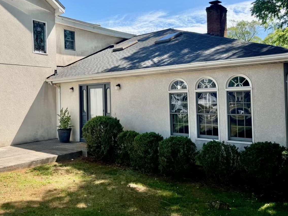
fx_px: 283
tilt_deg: +1.3
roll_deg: +2.2
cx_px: 109
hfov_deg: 53.4
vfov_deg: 41.7
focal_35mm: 34
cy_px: 90
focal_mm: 6.76
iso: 80
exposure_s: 1/2801
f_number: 1.78
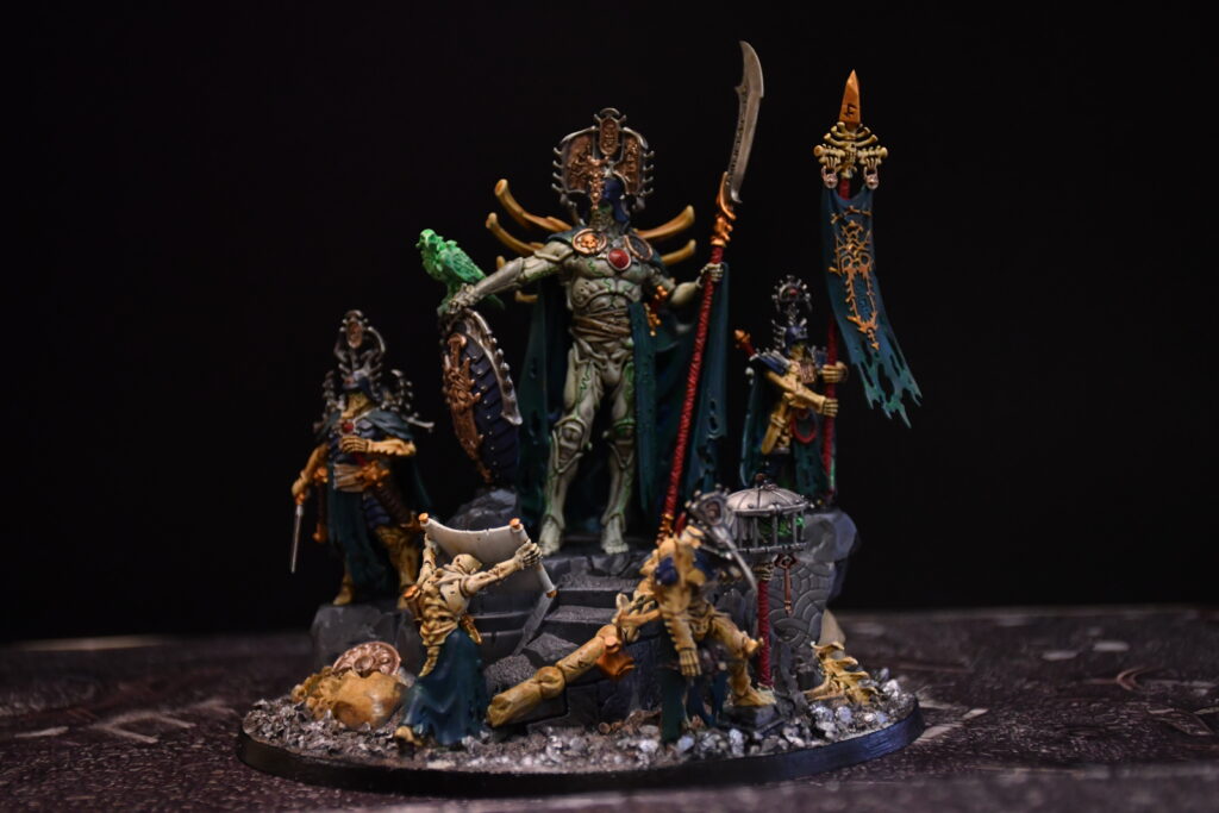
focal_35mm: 67
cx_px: 610
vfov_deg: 20.3
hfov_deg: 30.1
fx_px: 2269
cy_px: 406
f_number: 4.5
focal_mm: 45
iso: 2000
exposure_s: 1/200
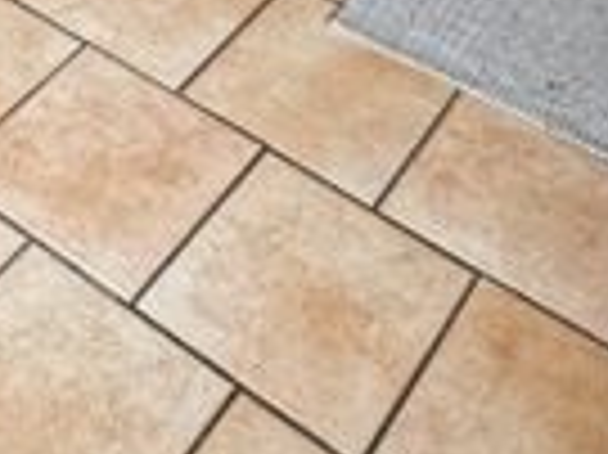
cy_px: -521
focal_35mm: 83
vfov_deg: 14.1
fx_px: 1457
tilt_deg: -20.7
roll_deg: +0.5
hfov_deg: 23.1
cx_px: 86
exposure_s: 1/73
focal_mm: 2.22
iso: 320
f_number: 2.2
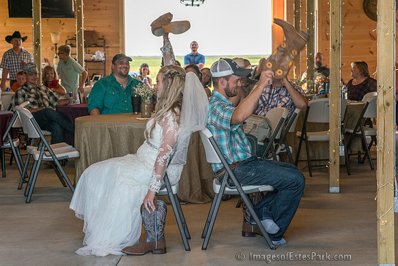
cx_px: 199
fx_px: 774
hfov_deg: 28.8
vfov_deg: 19.5
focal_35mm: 70
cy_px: 133
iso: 1000
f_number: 5.6
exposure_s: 1/160
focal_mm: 70
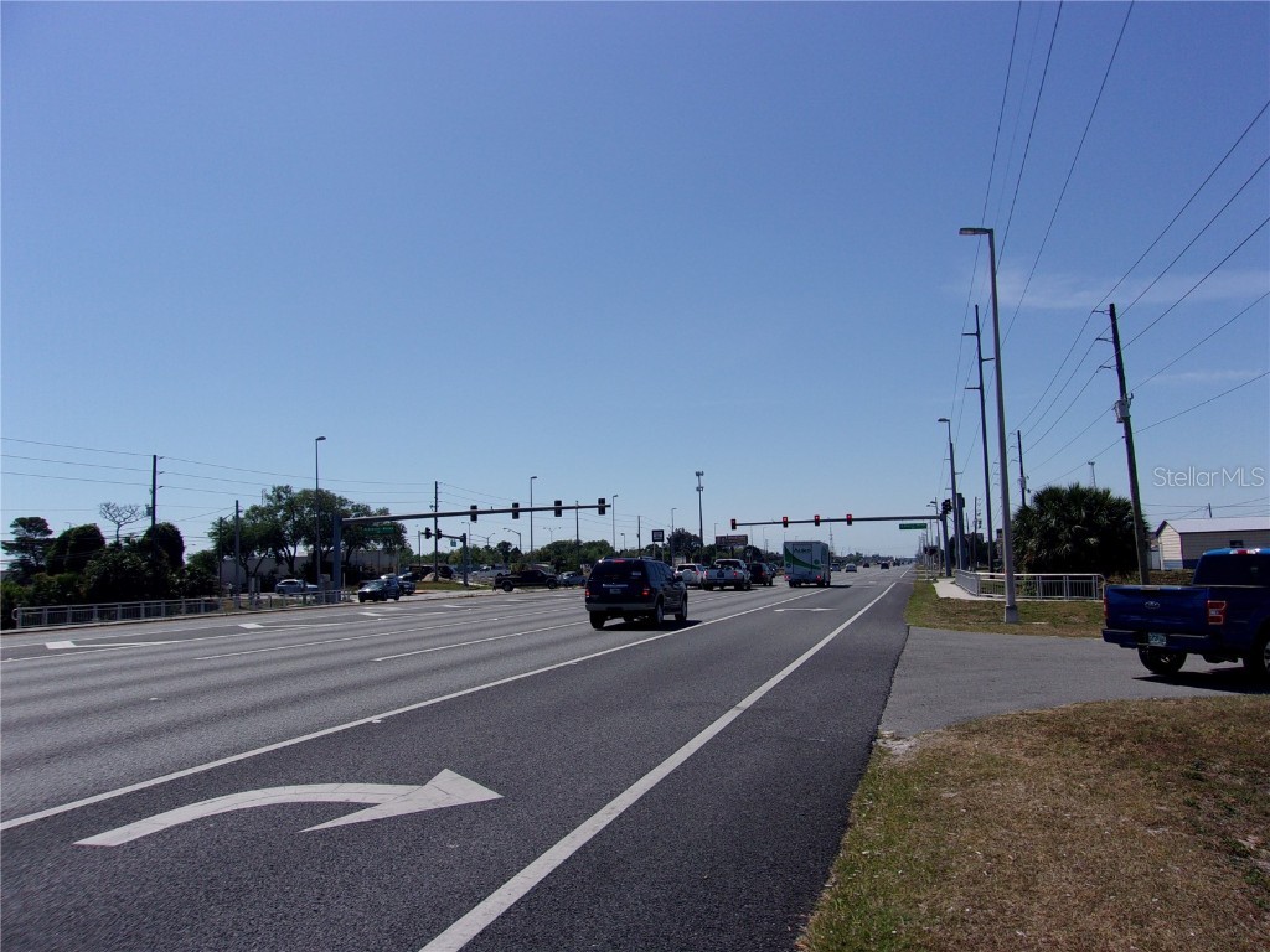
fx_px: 991
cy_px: 476
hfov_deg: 65.3
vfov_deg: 51.4
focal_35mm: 27
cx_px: 635
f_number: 10.4
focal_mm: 4.9
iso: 80
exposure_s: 1/200
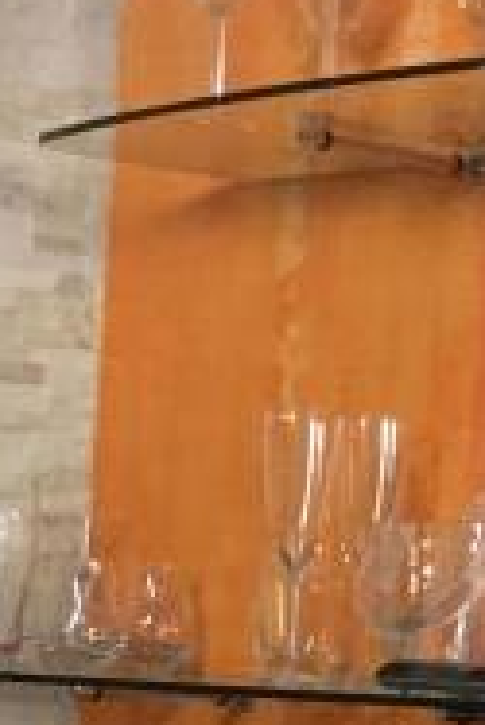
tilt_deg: -3.5
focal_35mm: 165
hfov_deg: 8.1
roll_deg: -3.7
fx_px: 3328
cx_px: -287
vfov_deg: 12.2
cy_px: 876
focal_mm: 4.15
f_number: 2.2
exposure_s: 1/30
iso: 125
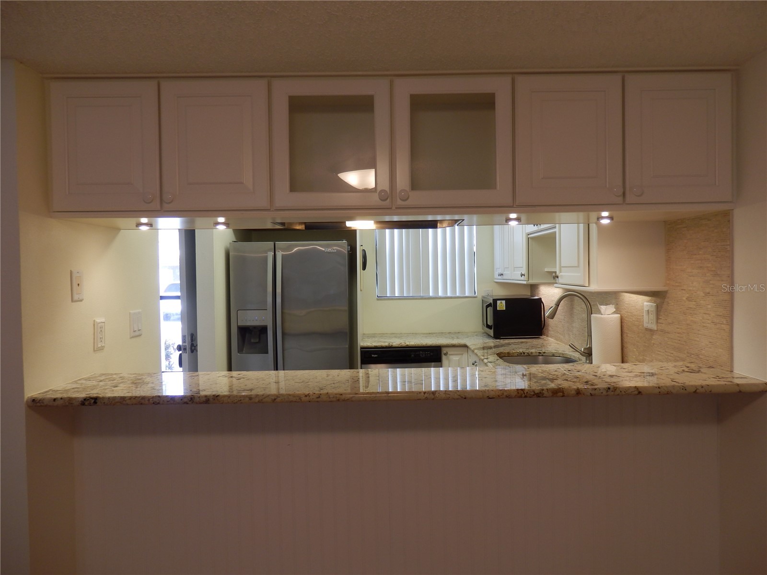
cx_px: 384
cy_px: 288
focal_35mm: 25
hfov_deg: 69.4
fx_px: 554
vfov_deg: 54.9
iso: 100
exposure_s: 1/30
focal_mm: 4.5
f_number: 3
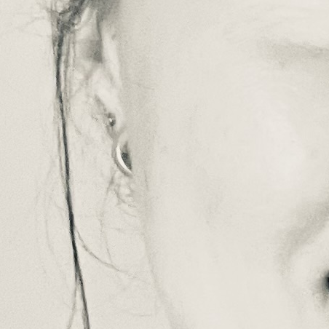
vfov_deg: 9.6
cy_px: 342
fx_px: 1946
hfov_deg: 9.4
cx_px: 481
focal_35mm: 181
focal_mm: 2.71
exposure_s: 1/55
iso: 400
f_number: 2.2
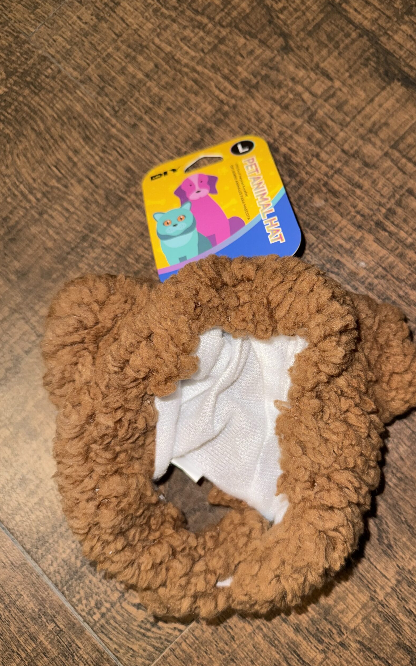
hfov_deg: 47.3
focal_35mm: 26
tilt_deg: -80.8
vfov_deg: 70.4
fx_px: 472
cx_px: 249
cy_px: 335
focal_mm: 6.76
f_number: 1.78
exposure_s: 1/22
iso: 50
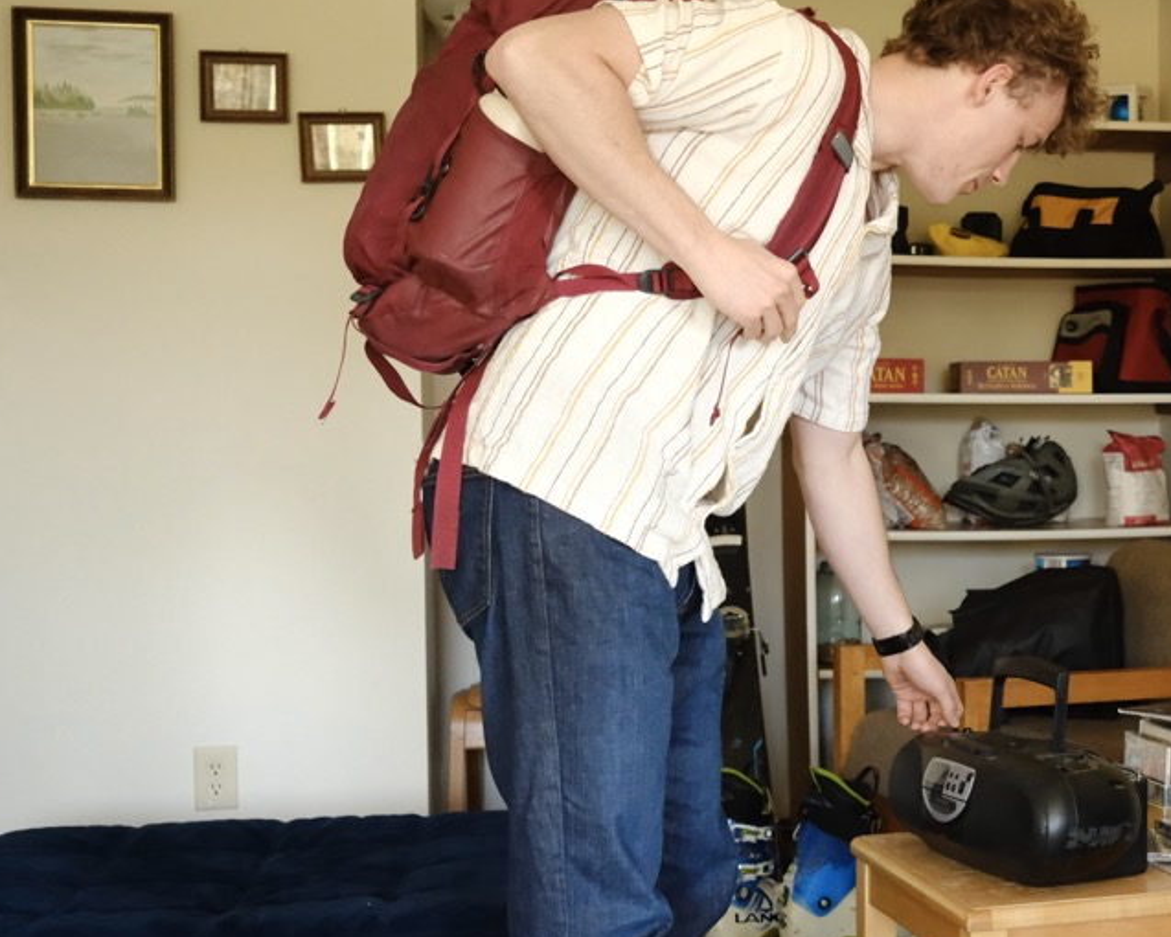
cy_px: 480
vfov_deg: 23.2
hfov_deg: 27.5
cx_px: 1088
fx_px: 2288
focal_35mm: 66
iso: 3200
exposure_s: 1/160
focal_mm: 23
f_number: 2.8
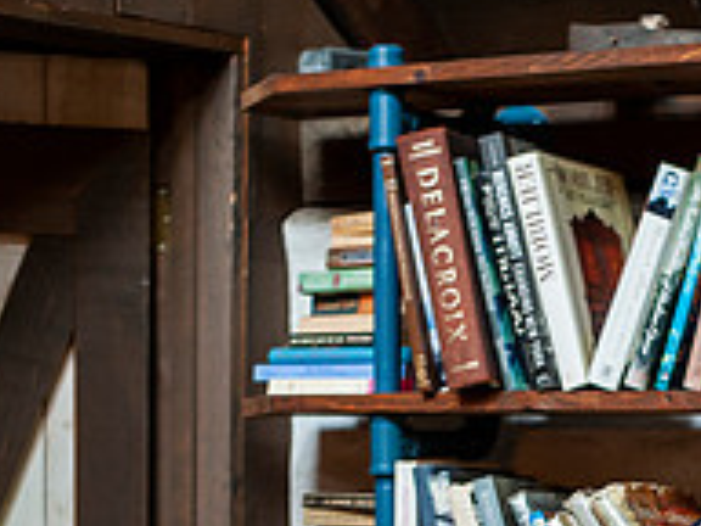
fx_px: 2936
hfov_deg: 13.3
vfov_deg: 10.0
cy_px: 679
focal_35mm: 145
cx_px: 770
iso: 1000
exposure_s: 1/60
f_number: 3.5
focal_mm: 50
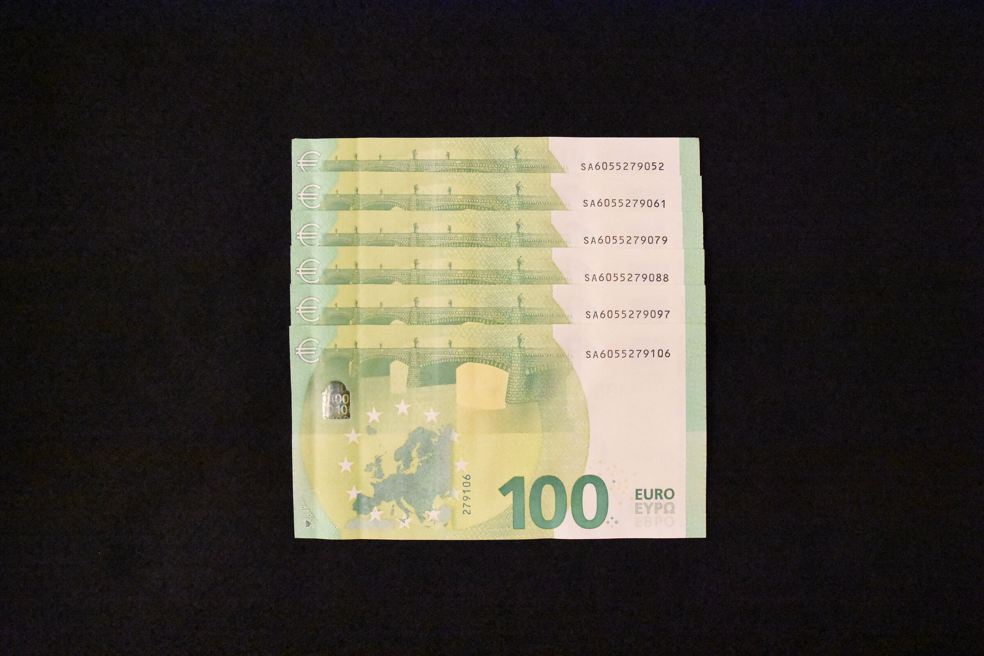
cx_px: 492
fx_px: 984
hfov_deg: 53.1
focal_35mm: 36
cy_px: 328
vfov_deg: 36.9
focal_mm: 24
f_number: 8
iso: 25600
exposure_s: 1/60
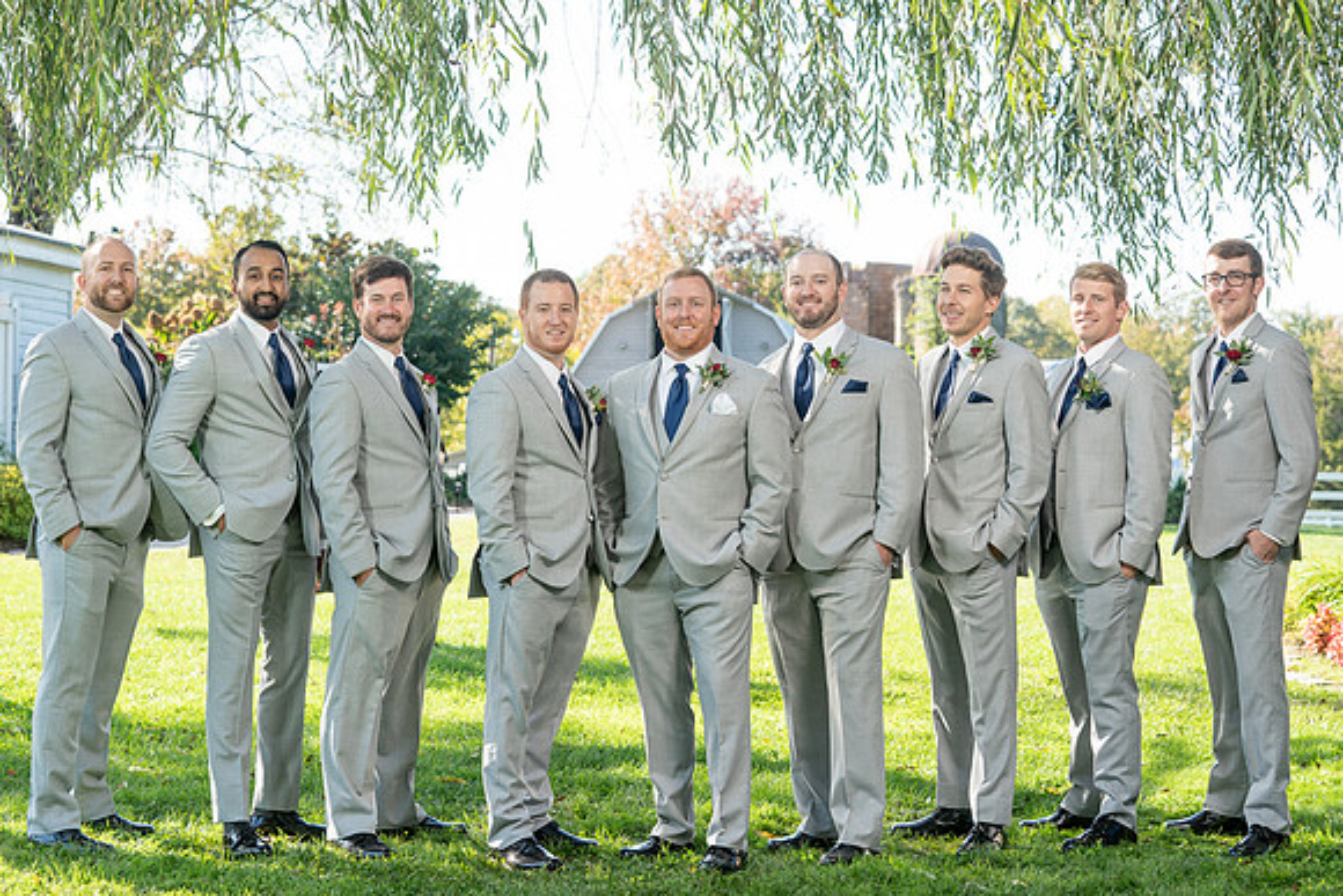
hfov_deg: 26.4
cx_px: 672
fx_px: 2860
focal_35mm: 77
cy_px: 435
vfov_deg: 17.8
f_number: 5.6
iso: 200
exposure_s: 1/200
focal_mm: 70
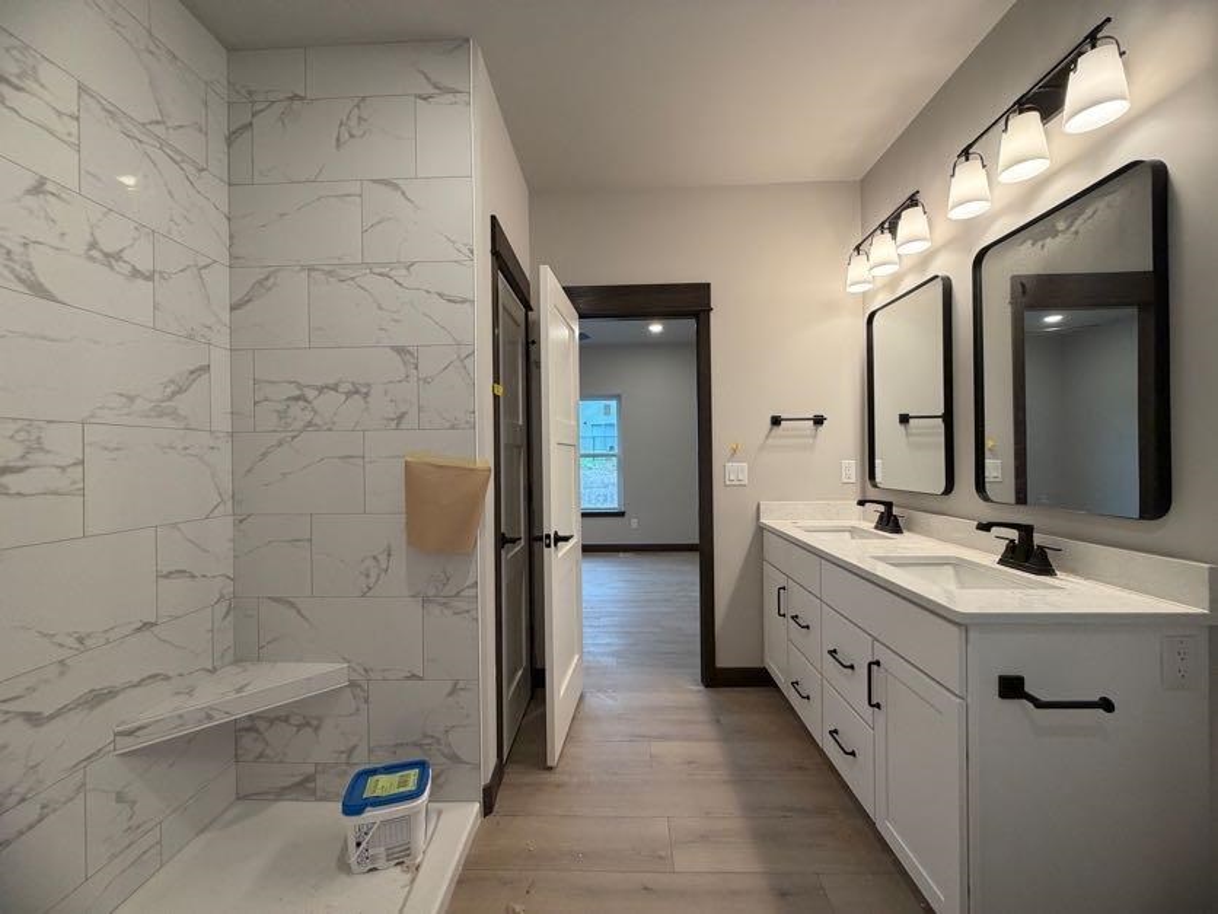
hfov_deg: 102.1
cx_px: 609
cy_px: 457
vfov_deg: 85.7
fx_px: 493
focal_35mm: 14
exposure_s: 1/120
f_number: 2.2
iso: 200
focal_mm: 2.22
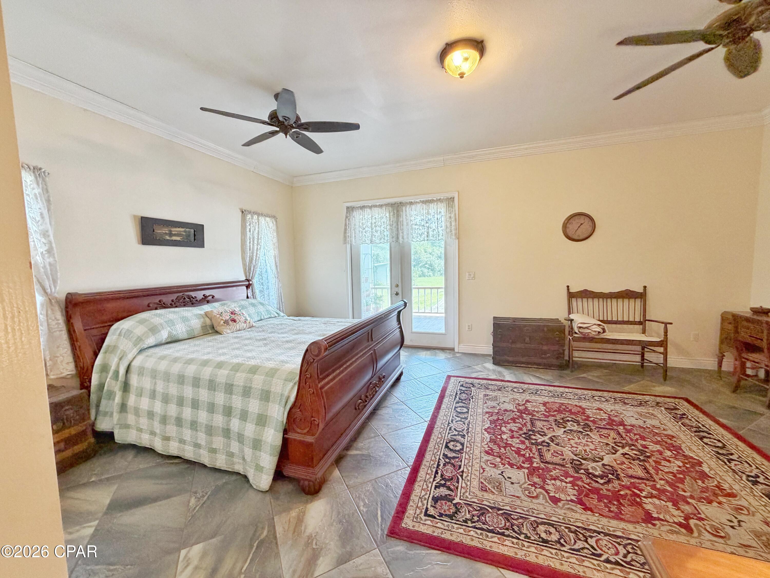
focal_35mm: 14
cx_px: 385
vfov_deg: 85.7
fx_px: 311
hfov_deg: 102.1
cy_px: 289
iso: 250
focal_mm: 2.22
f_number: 2.2
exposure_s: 1/60
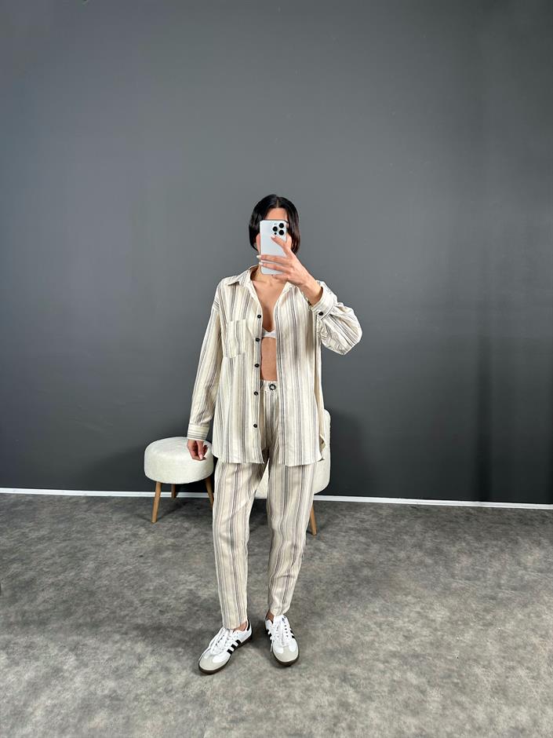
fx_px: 511
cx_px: 276
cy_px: 369
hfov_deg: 56.8
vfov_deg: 71.6
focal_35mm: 24
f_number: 1.78
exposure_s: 1/100
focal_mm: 6.86
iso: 125
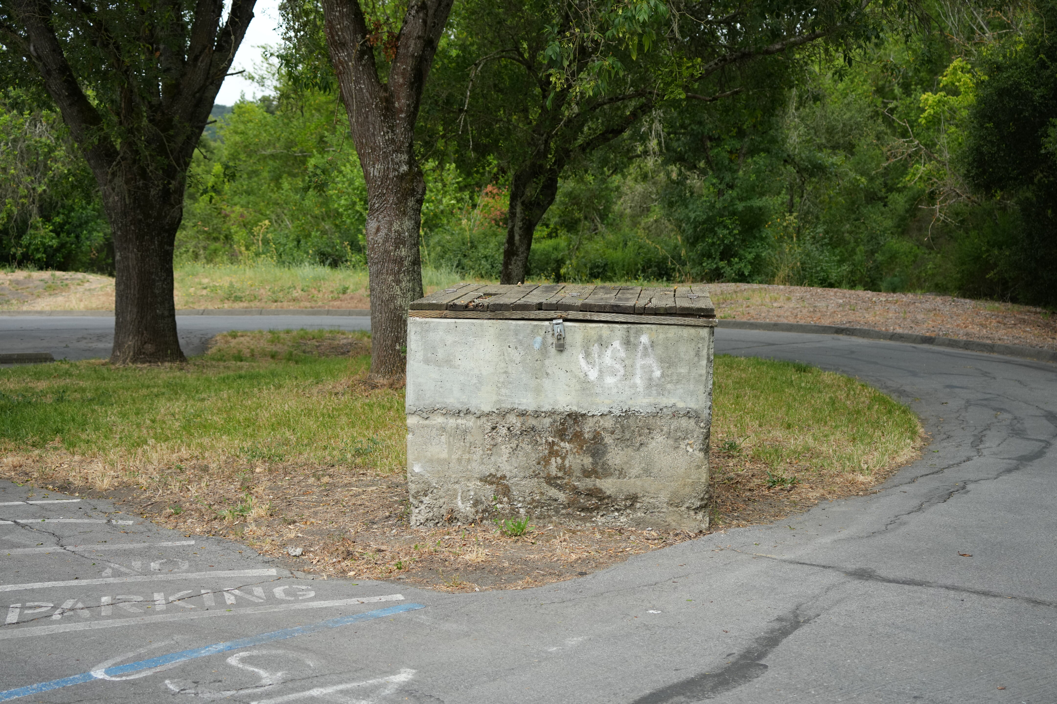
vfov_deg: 27.0
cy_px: 352
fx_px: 1468
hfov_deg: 39.6
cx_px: 528
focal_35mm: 50
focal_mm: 50
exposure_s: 1/800
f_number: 4.5
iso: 500
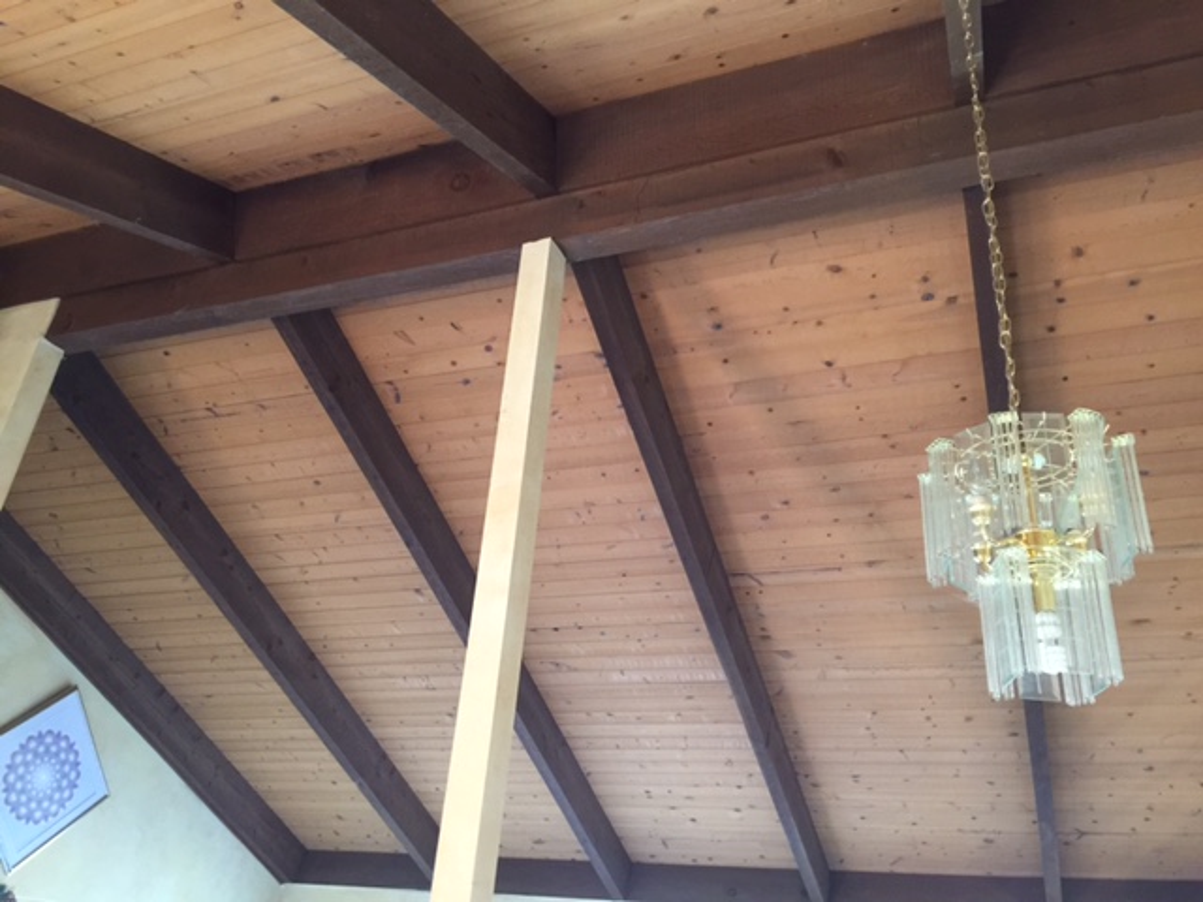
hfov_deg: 61.7
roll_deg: -4.6
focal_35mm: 29
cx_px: 602
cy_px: 451
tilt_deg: +28.5
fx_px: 1008
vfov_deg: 48.2
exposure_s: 1/15
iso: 125
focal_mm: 4.15
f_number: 2.2
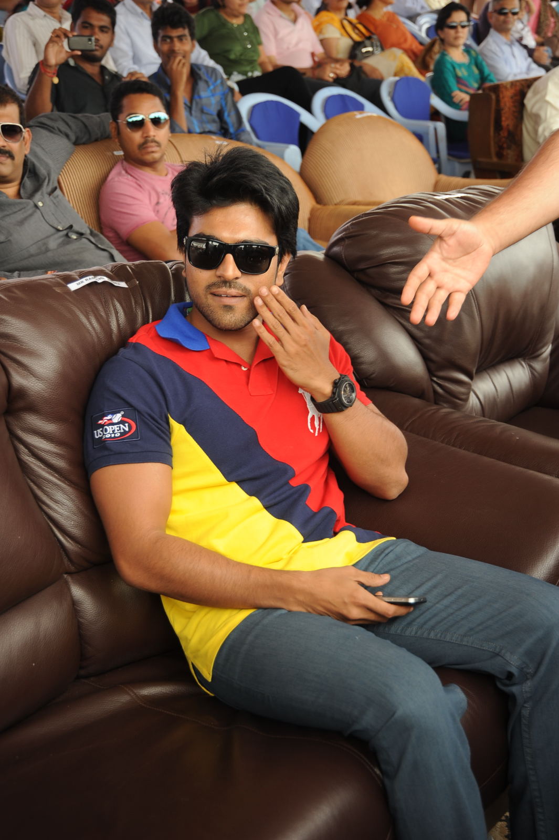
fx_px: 1166
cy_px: 420
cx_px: 280
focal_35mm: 50
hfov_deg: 27.0
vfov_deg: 39.6
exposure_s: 1/100
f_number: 5.6
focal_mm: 50
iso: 400
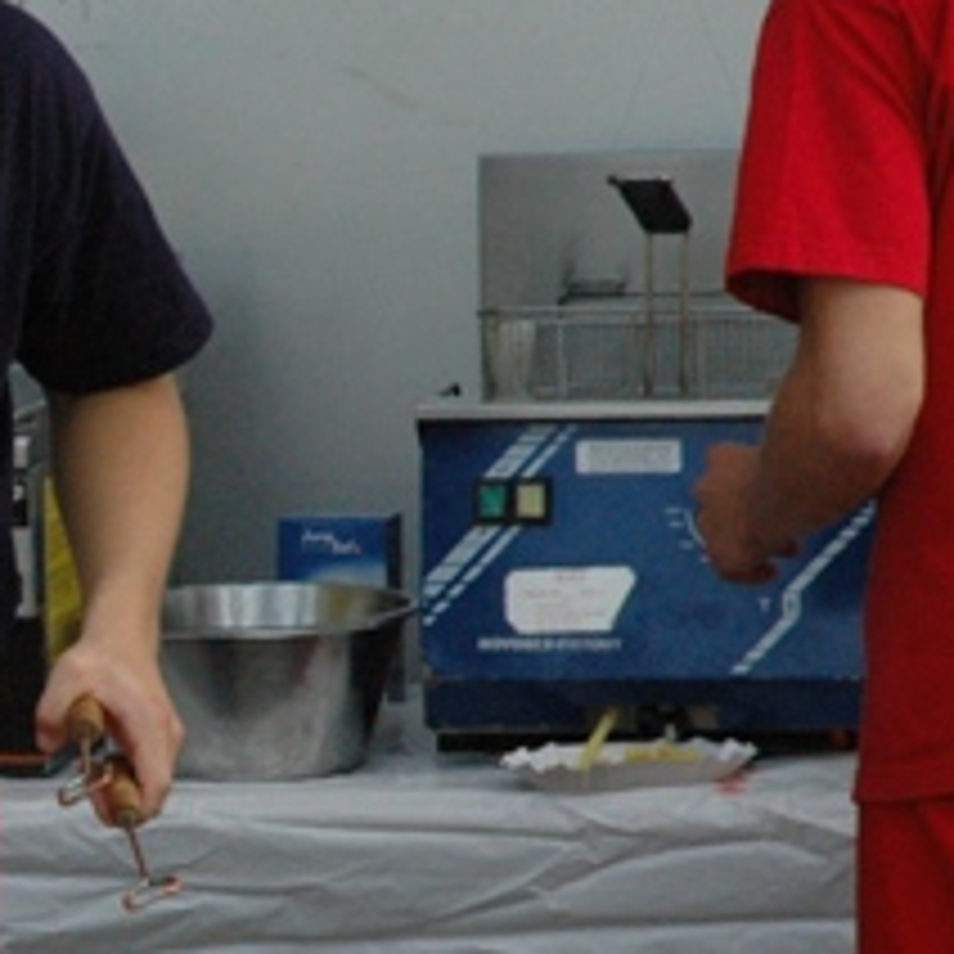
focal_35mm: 250
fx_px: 7804
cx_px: -356
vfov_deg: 7.0
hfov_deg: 6.9
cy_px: 691
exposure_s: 1/500
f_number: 11
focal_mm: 65
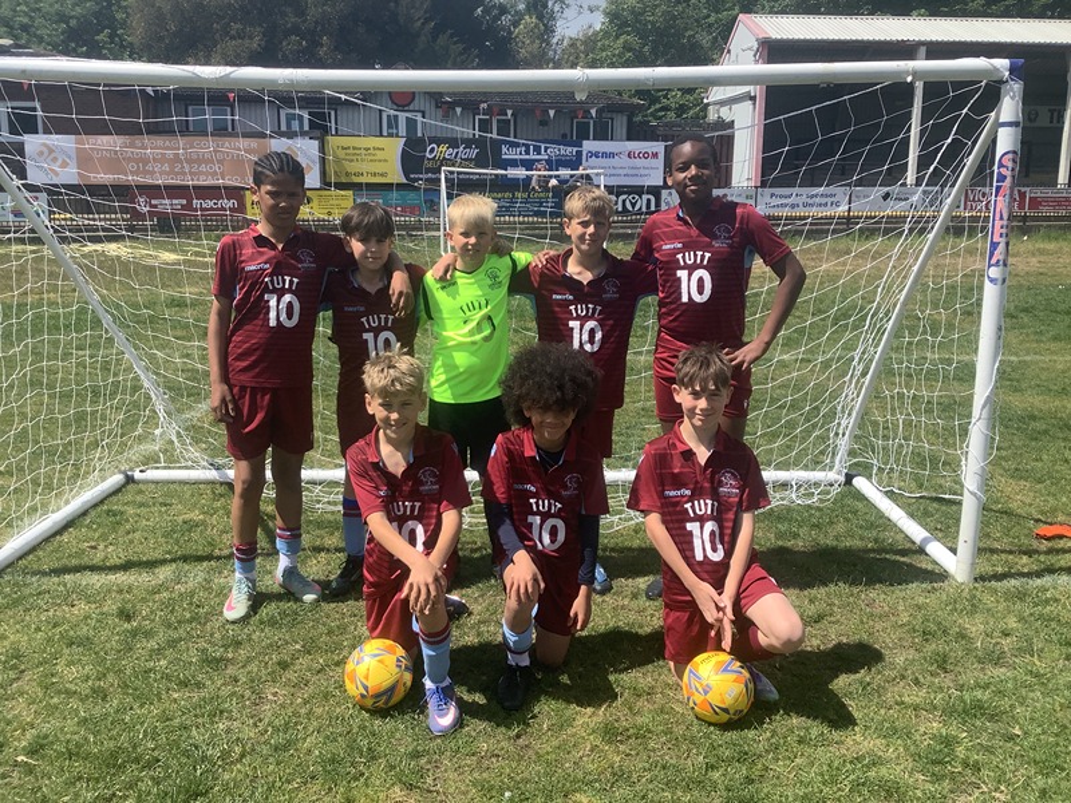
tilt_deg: -12.6
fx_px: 959
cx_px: 536
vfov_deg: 45.4
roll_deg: -1.4
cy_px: 402
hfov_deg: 58.4
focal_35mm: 31
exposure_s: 1/1253
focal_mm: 3.3
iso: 25
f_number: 2.4
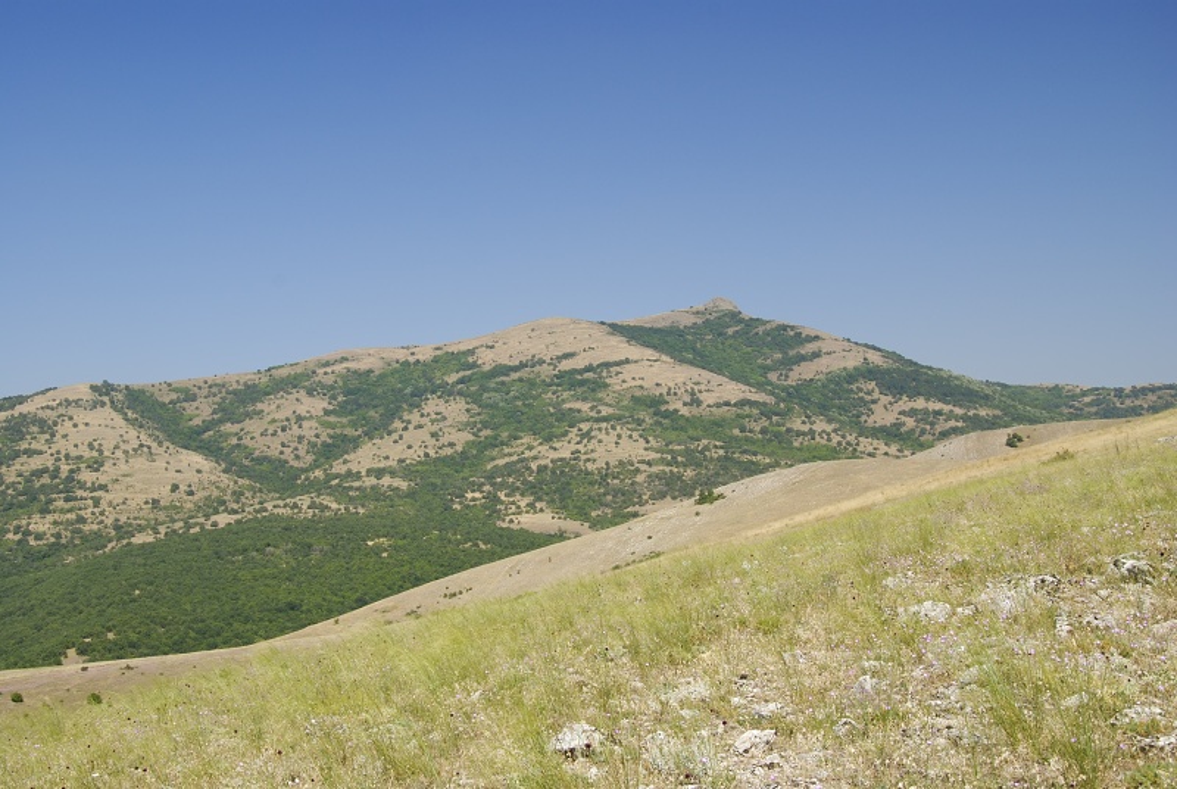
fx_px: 1670
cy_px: 394
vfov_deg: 26.6
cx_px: 588
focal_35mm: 51
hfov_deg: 38.8
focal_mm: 34
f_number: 10
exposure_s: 1/100
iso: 100
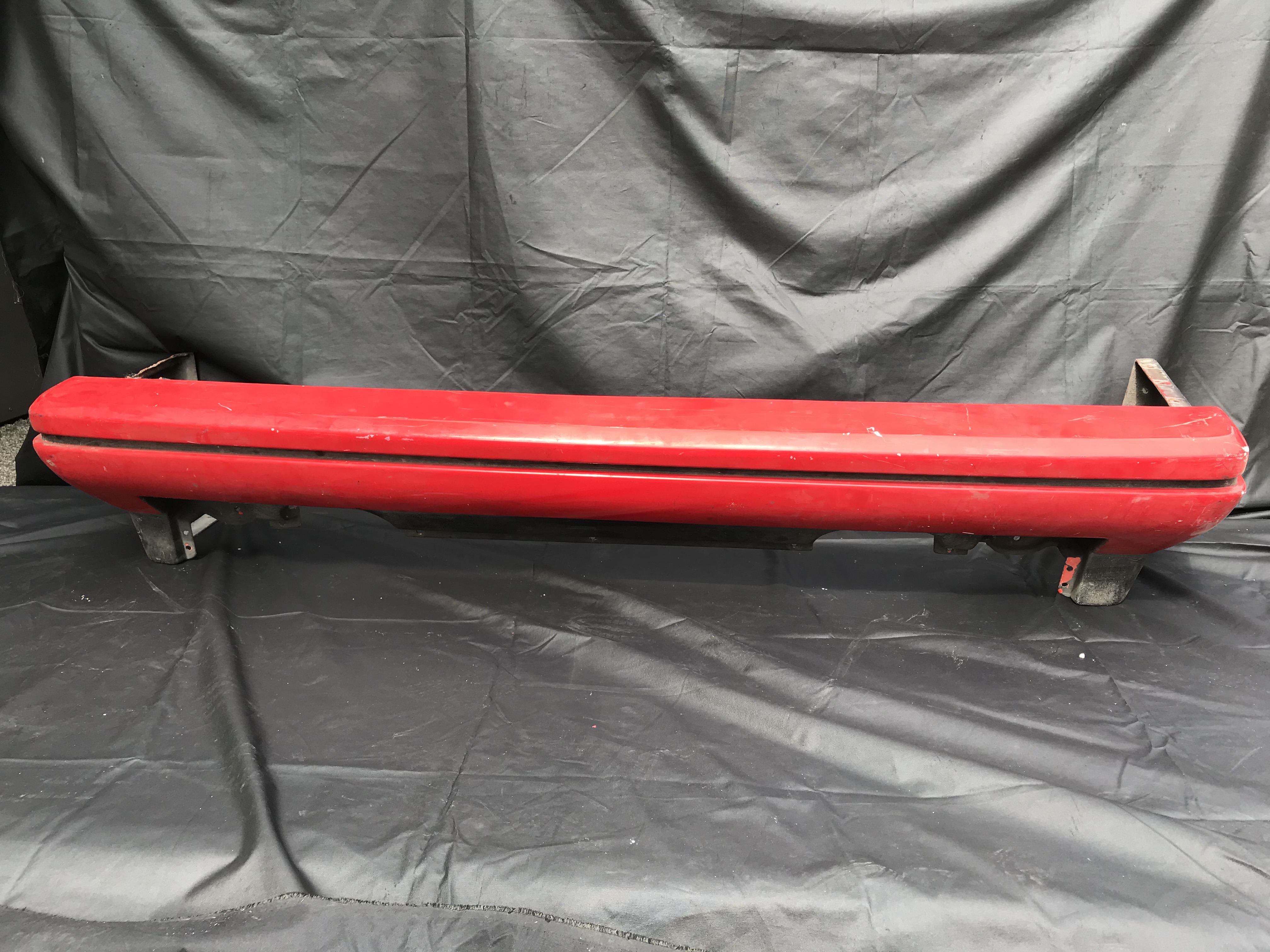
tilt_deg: -15.0
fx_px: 1027
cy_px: 476
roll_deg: +5.7
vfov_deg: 49.7
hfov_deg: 63.4
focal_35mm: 28
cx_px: 635
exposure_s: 1/411
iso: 20
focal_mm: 3.99
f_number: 1.8
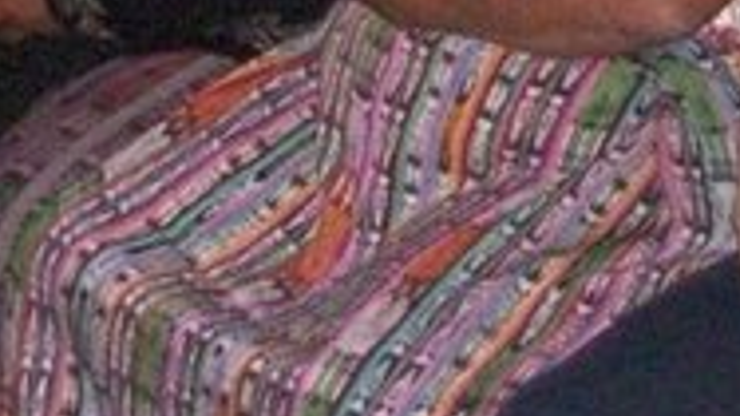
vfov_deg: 5.7
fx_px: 3982
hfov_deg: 10.5
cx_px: 784
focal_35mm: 203
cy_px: -705
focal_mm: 5.7
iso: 320
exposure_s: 1/60
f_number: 2.8
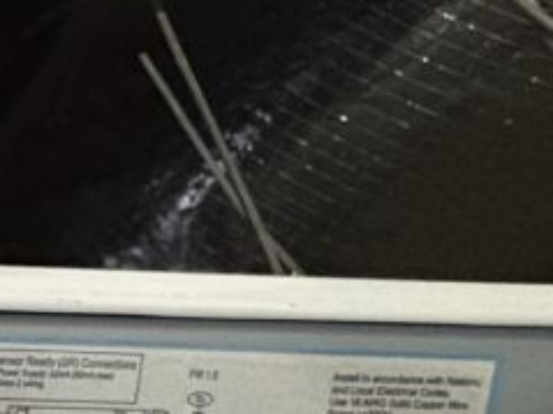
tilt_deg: +34.9
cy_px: 354
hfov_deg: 19.0
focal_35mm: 60
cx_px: -558
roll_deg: +1.0
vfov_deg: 23.9
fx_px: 958
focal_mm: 2.22
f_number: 2.2
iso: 800
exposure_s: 1/42
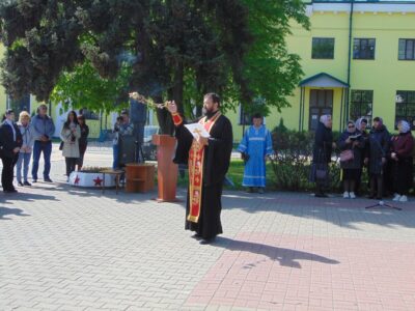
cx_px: 208
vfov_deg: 29.1
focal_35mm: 50
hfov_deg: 38.2
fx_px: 599
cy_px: 156
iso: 80
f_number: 3.5
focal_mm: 9
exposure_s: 1/500
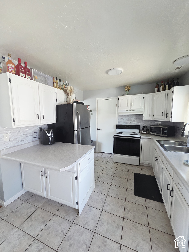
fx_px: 95
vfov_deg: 106.2
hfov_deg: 89.9
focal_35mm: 13
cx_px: 94
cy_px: 126
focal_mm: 2.2
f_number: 2.2
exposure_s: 1/60
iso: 200
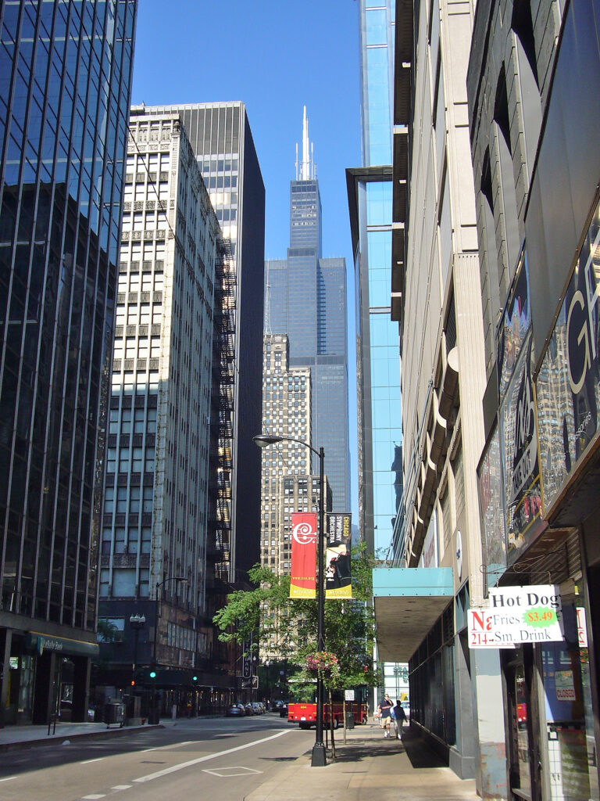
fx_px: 971
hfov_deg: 34.3
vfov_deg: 44.8
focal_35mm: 42
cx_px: 300
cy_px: 400
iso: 80
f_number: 7.1
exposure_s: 1/200
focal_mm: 6.9
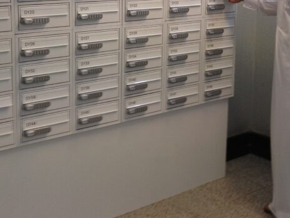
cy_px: 43
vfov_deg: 19.0
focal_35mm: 77
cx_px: 240
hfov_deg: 24.8
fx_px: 645
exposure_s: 1/40
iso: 80
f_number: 2.4
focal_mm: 4.28
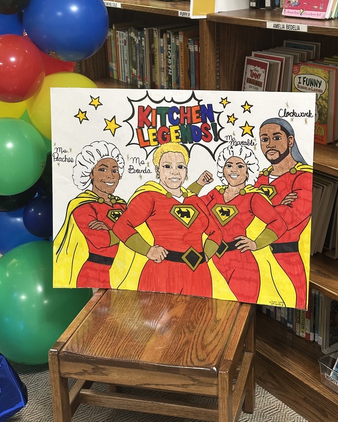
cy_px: 188
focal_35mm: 59
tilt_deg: -18.9
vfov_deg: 31.9
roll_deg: +2.4
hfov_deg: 25.8
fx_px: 737
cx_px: 165
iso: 250
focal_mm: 6.86
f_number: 1.78
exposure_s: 1/60
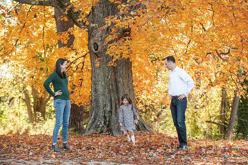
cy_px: 86
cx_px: 130
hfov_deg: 21.6
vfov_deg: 14.5
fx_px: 650
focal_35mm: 94
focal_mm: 90
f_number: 3.5
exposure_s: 1/500
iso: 500
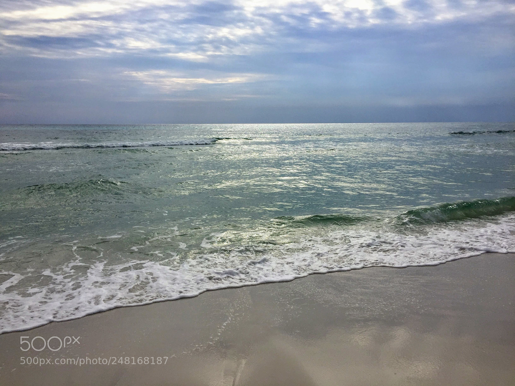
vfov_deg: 48.2
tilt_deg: -9.1
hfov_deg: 61.7
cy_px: 193
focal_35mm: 29
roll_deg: +1.3
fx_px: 431
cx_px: 258
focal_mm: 4.15
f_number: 2.2
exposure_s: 1/6623
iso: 32
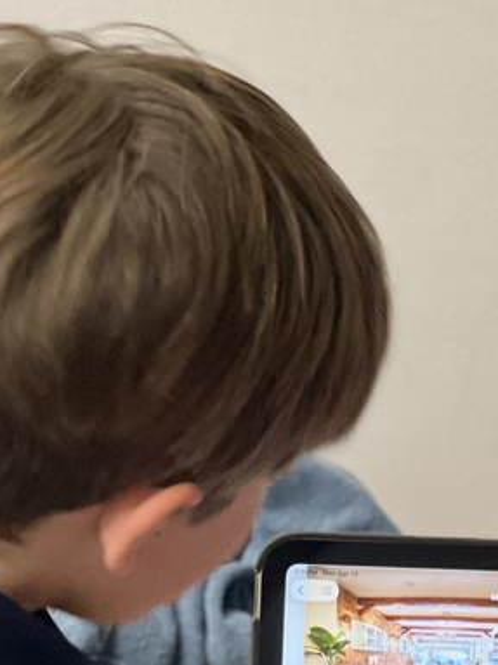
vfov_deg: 9.5
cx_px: 415
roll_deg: -2.1
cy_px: 736
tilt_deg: -18.6
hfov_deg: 7.2
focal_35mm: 206
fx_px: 3954
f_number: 2.8
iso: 400
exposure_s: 1/40
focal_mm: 9
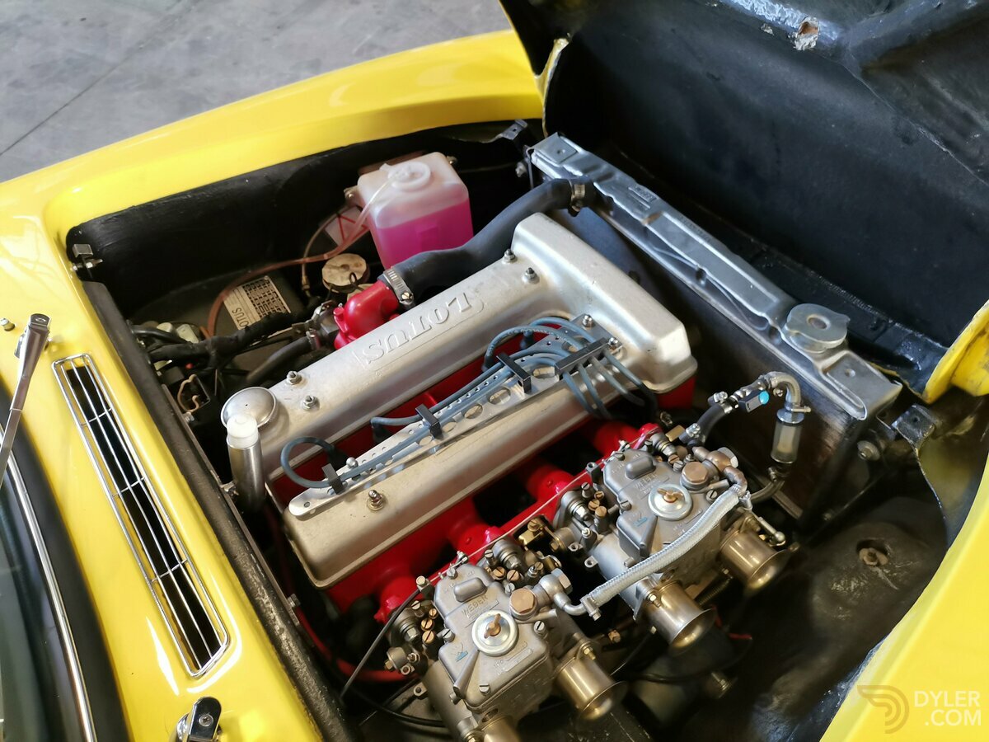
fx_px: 743
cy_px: 371
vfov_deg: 53.1
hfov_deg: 67.3
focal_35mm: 26
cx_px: 494
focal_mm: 4.75
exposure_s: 1/33.3
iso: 400
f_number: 1.8
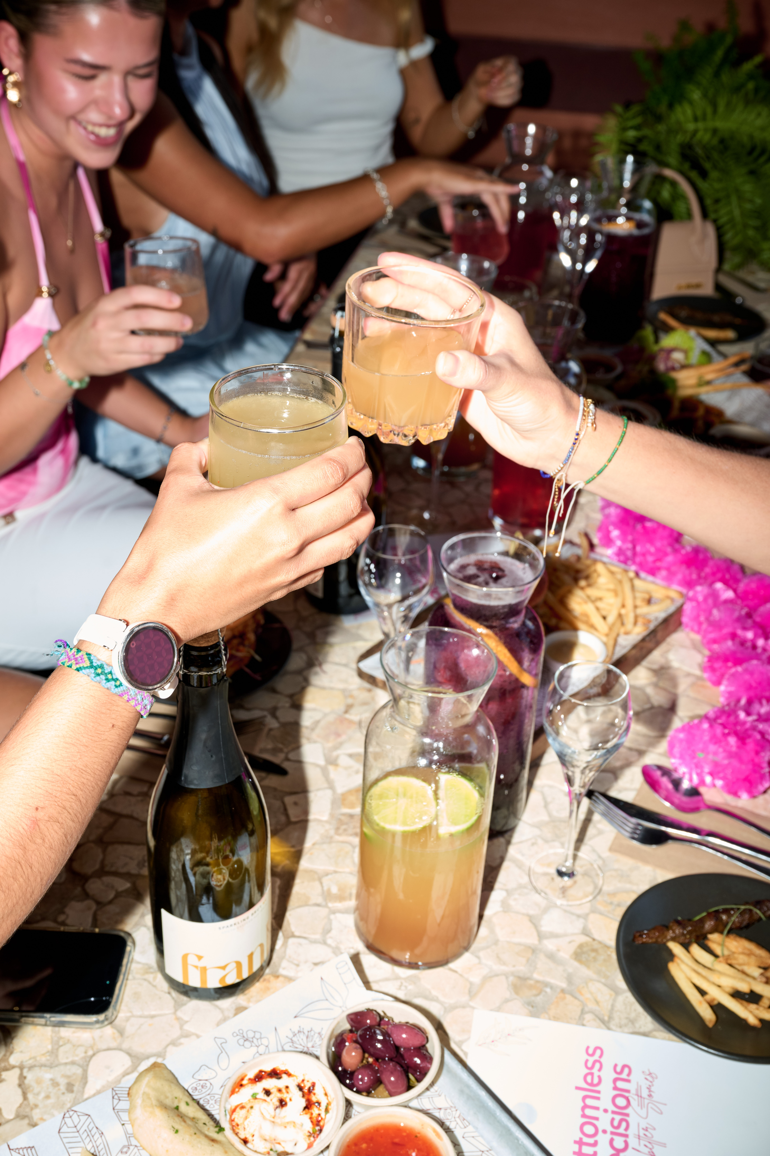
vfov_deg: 46.4
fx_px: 1347
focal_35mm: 42
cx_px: 385
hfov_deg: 31.9
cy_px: 578
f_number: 8
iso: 400
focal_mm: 42
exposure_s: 1/125
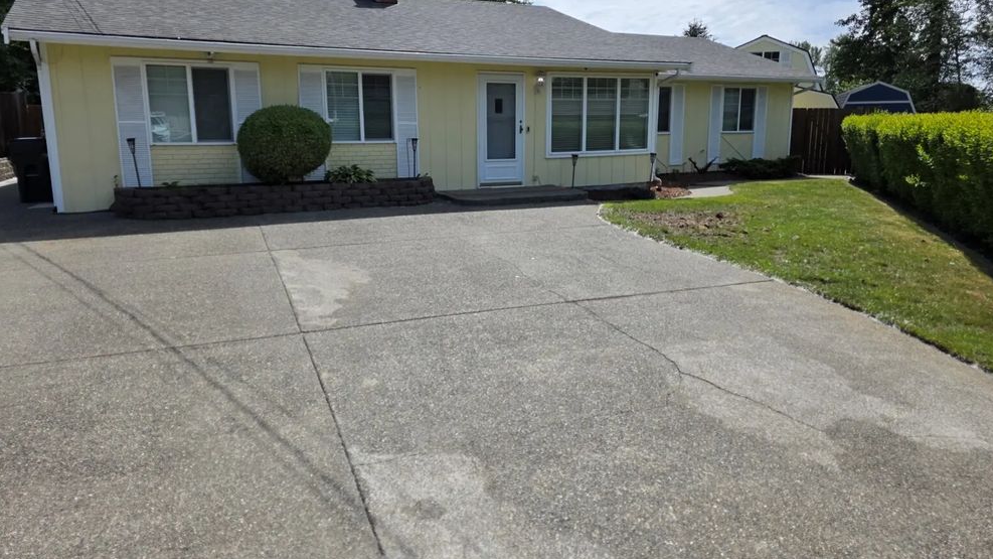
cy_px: 240
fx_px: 685
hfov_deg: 71.9
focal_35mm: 26
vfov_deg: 44.3
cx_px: 497
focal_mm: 6.3
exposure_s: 1/7944
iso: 64
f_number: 1.7
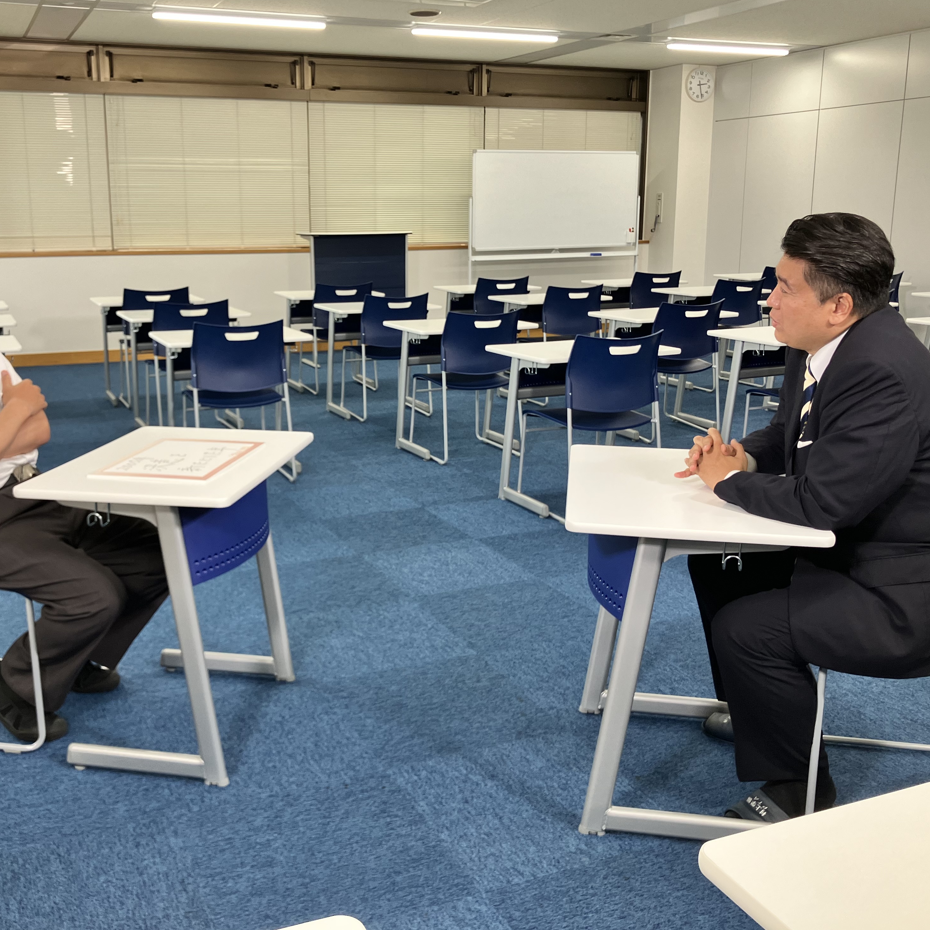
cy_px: 455
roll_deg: +0.3
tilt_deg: -13.0
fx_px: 1033
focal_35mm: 34
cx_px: 392
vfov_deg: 48.4
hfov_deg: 48.3
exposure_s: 1/60
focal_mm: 3.99
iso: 50
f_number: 1.8
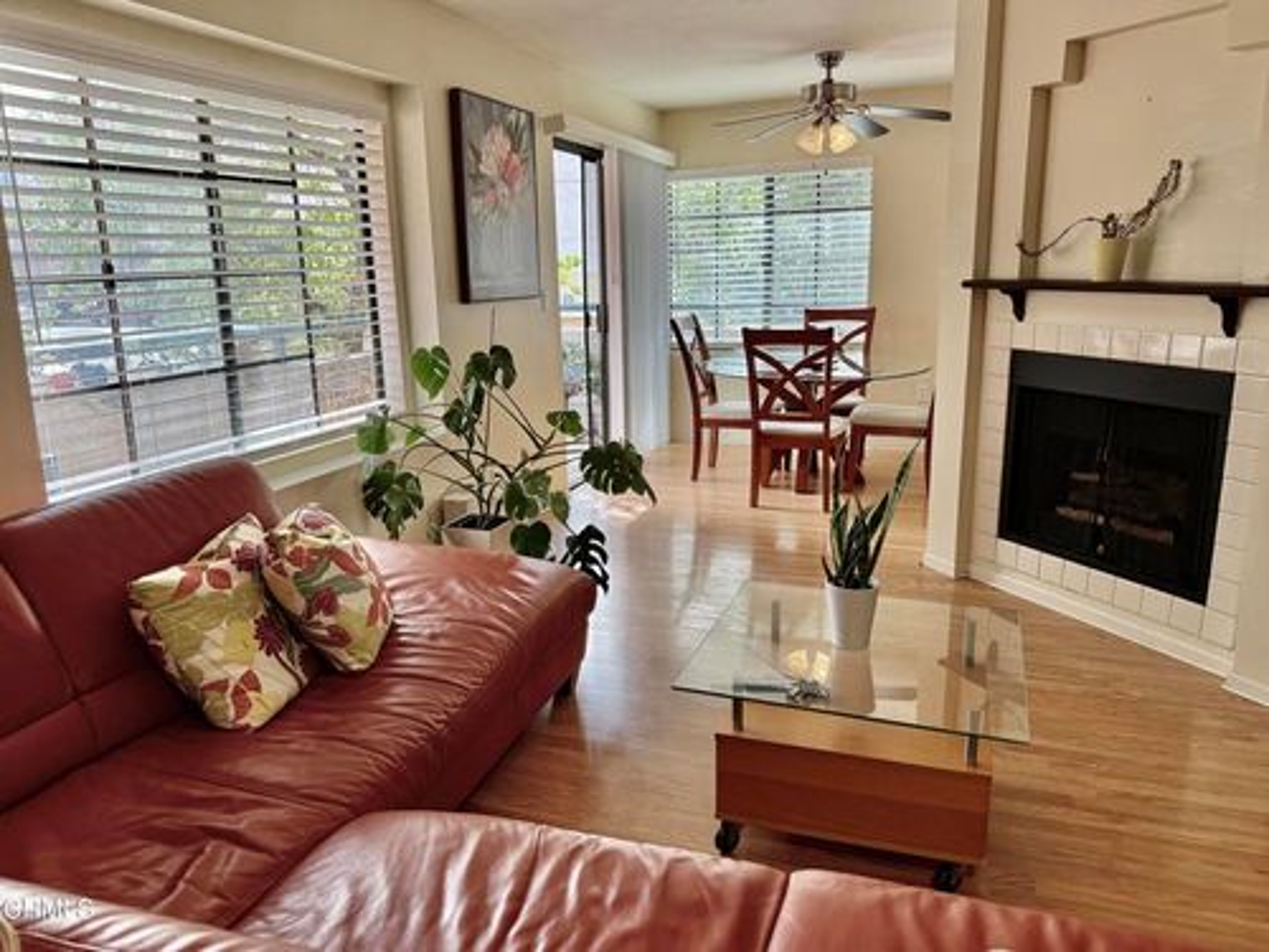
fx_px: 880
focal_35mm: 24
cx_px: 634
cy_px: 476
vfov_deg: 56.8
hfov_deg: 71.6
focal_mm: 6.76
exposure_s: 1/176
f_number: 1.78
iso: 100
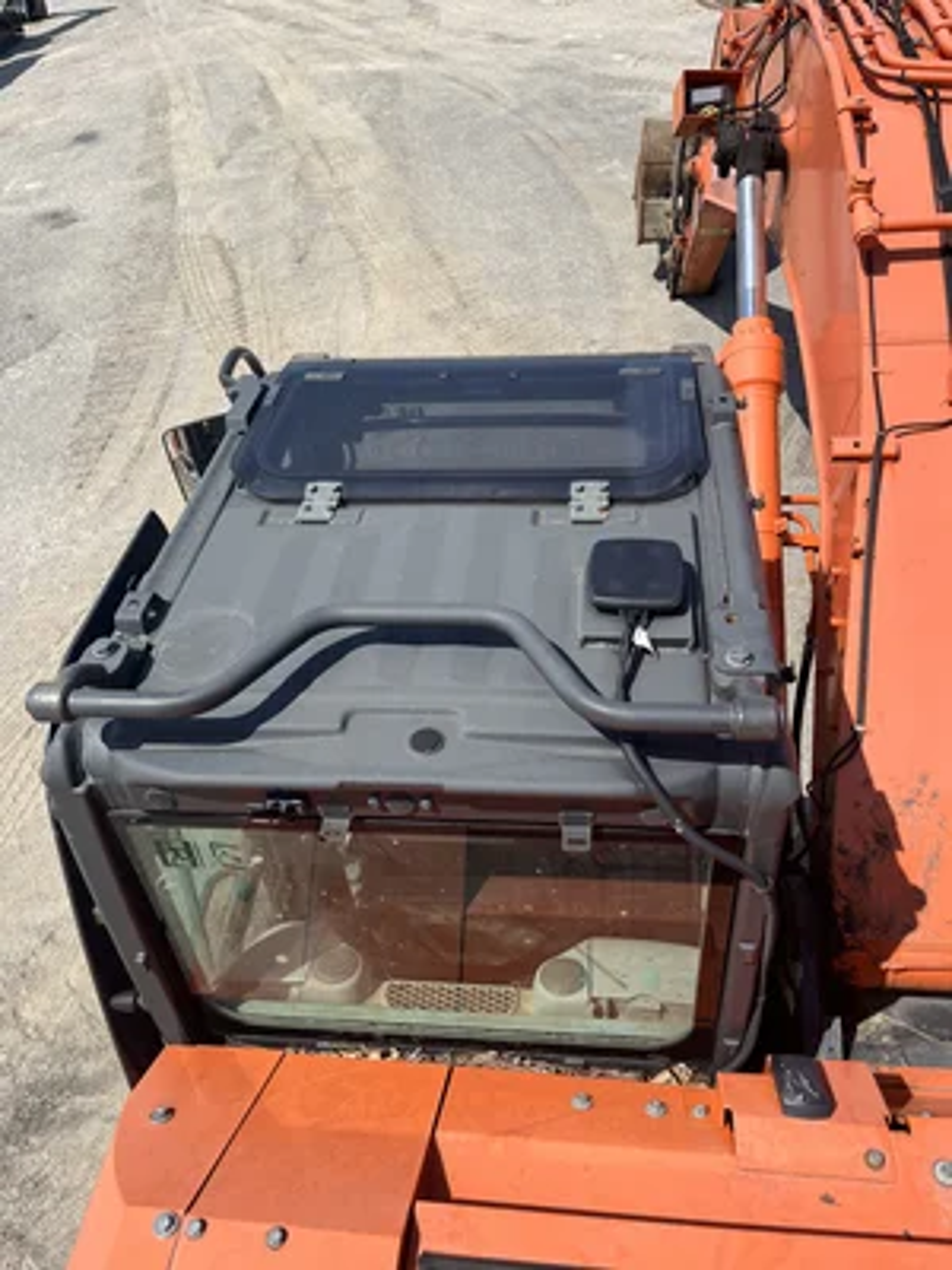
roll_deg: +5.9
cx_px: 476
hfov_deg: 53.1
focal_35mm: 26
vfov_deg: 67.3
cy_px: 635
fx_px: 953
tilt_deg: -37.1
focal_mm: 5.1
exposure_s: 1/3413
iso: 50
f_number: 1.6
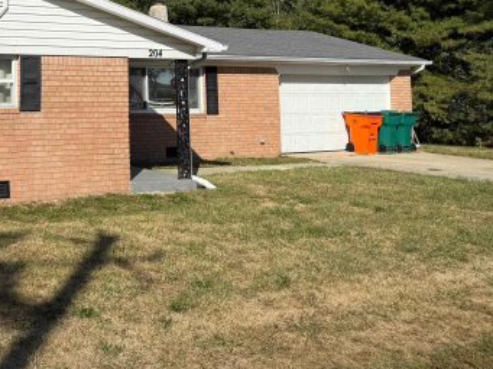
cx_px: 28
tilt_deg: +6.6
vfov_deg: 29.2
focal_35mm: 47
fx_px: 669
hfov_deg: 37.2
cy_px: 19
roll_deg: +0.0
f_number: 1.78
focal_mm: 6.76
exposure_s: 1/6173
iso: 80
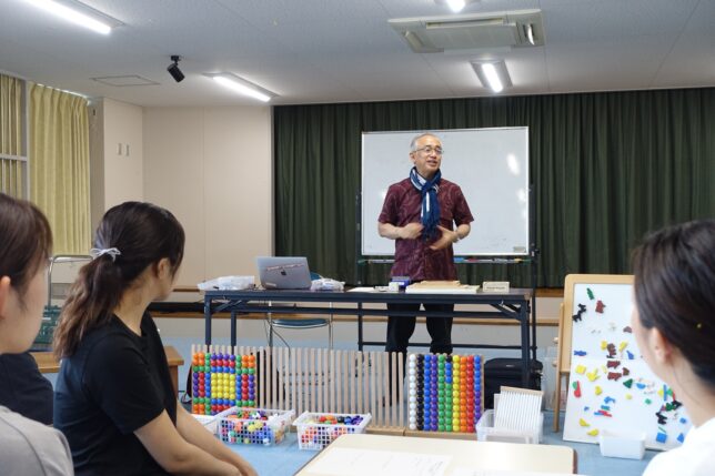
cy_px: 238
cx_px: 358
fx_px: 834
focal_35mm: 42
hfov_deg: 46.4
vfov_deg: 31.9
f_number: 2.8
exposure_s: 1/50
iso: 320
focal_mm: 15.52
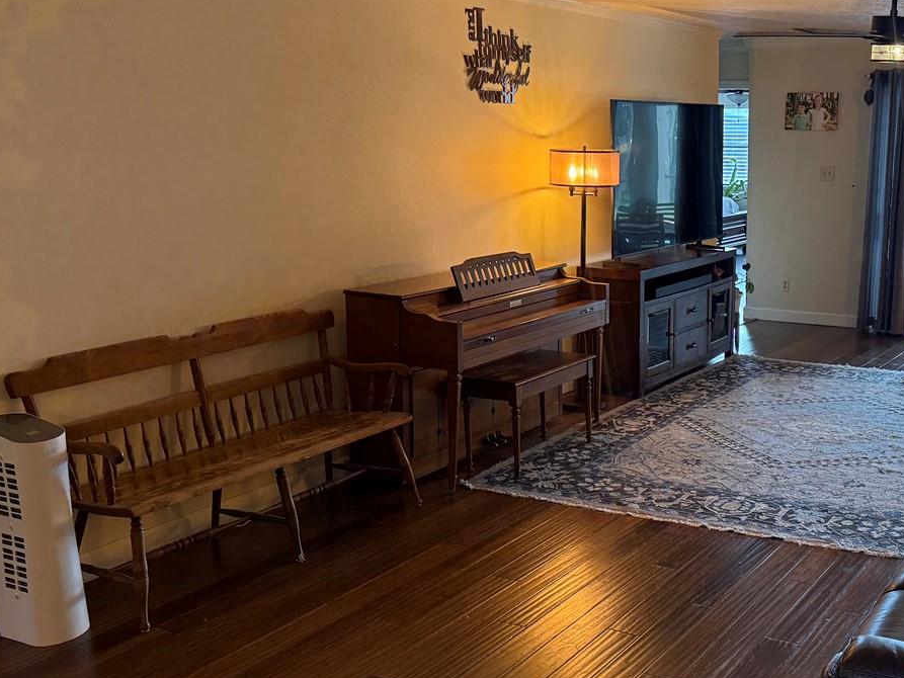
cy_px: 326
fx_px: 1123
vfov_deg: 33.6
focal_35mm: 43
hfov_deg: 42.5
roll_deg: -0.8
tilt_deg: -11.6
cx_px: 674
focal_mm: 6.76
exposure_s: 1/60
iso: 250
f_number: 1.78
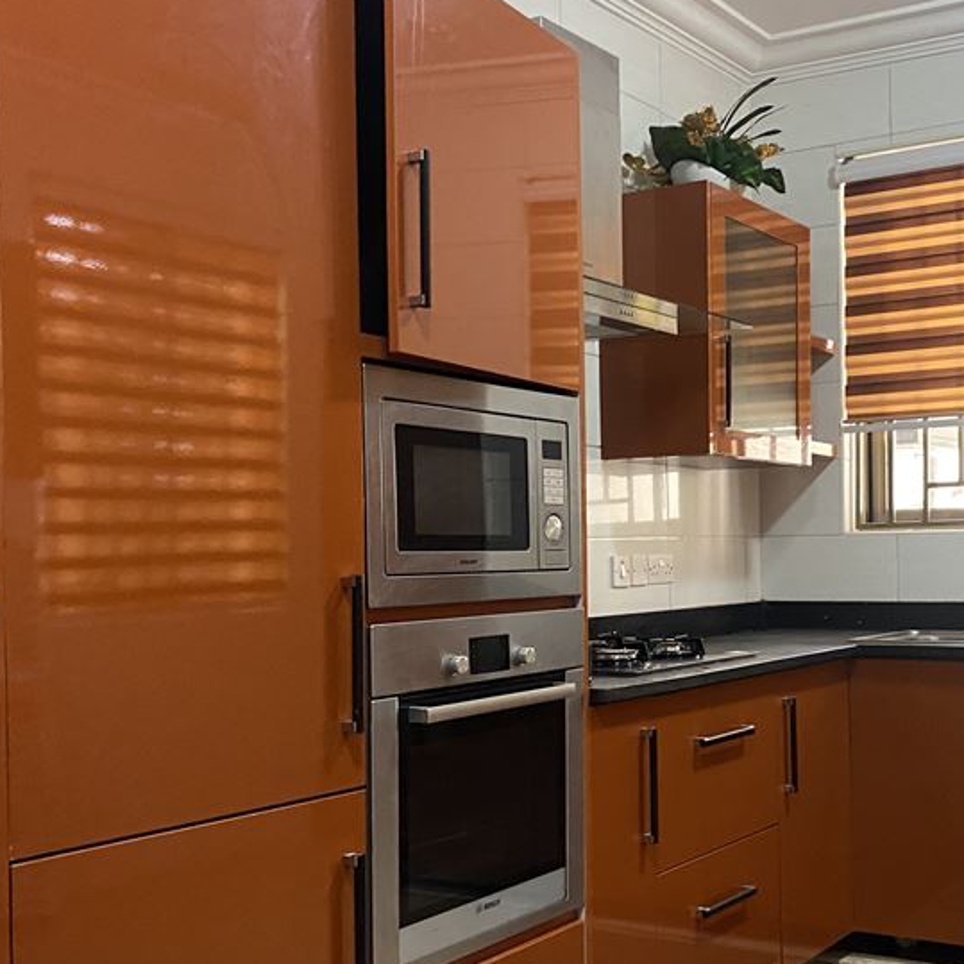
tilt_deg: -1.9
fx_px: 1355
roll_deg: +0.9
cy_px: 563
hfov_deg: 38.3
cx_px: 710
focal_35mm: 43
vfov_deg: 39.1
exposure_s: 1/33
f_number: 1.8
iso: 400
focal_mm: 4.25
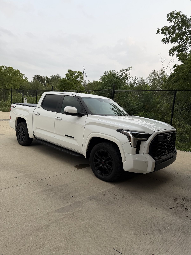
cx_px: 96
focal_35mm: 24
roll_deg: -3.8
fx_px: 177
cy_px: 128
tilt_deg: -7.5
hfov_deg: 56.8
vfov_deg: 71.6
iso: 80
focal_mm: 6.76
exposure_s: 1/602
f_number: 1.78
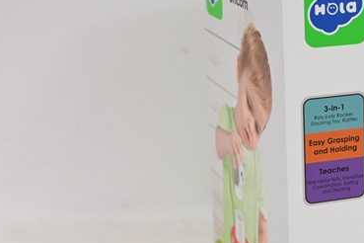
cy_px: 133
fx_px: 1083
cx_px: 334
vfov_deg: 12.8
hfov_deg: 18.7
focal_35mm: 107
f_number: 5
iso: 400
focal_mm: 33
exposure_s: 1/125
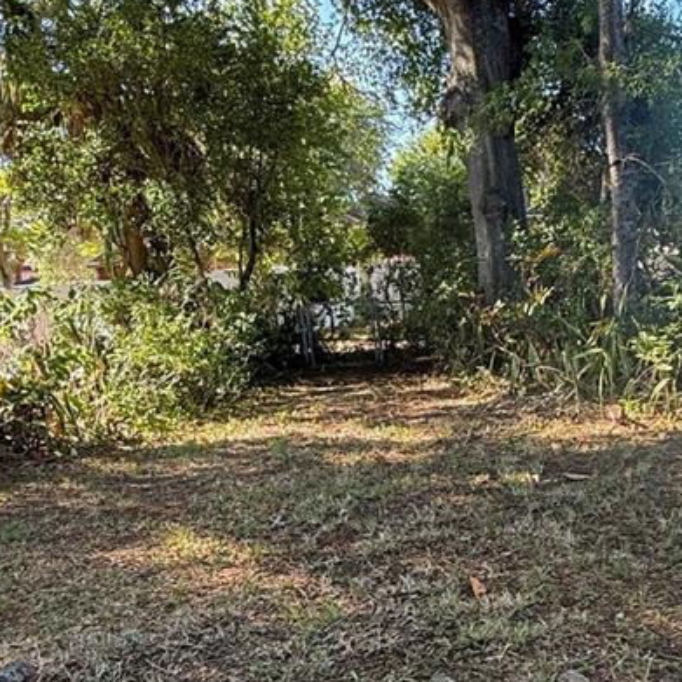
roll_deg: +3.2
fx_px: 847
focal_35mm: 38
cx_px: 490
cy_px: 480
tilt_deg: -13.2
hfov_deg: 42.8
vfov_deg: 43.0
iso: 64
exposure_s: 1/102
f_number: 2.2
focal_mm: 2.22
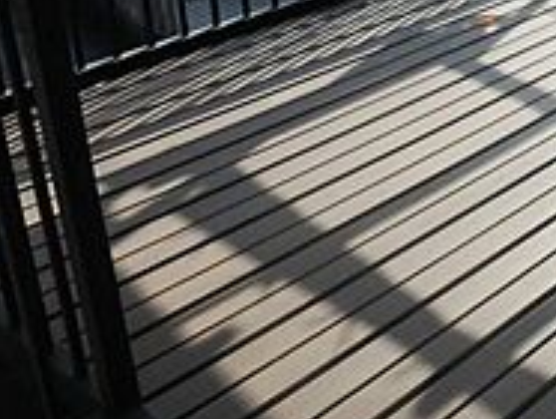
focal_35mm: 64
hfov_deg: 25.9
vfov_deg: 22.1
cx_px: 723
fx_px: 1029
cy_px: -9
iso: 125
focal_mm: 3.7
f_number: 6
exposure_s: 1/500
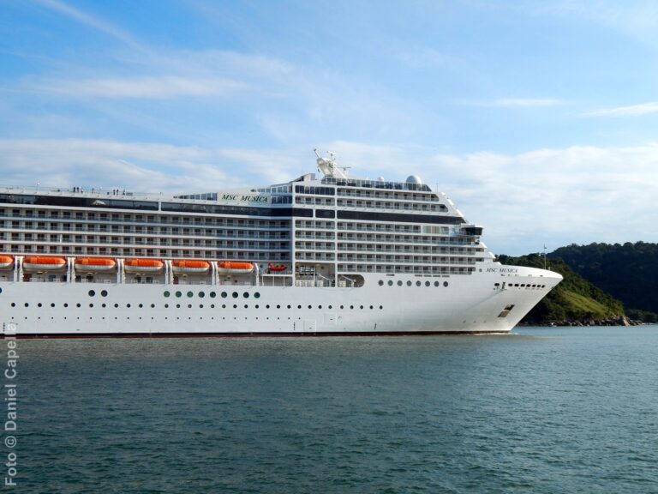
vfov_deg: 33.6
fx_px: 817
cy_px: 247
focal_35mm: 43
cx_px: 329
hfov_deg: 43.9
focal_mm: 7.7
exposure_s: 1/500
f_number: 7.1
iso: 125
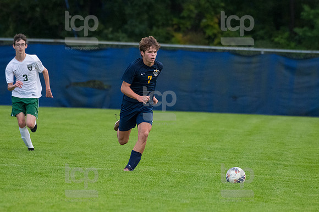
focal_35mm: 540
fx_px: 4782
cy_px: 106
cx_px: 160
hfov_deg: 3.8
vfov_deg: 2.5
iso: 3200
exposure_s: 1/2000
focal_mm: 360
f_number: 5.6
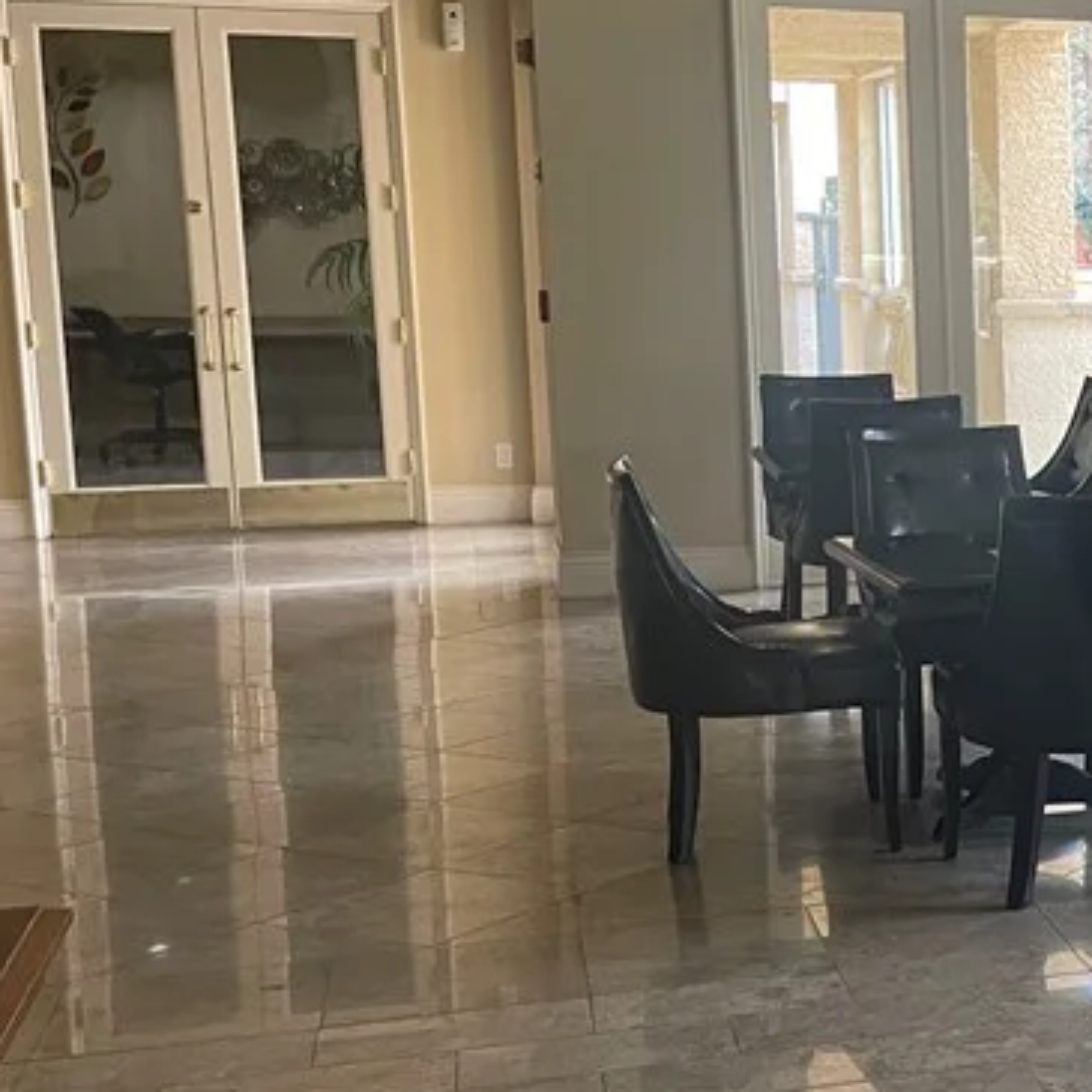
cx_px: 1448
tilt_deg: -9.4
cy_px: 553
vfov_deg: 27.7
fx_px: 2213
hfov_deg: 24.1
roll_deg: +0.1
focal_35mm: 62
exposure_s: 1/92
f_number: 1.6
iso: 125
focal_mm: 5.1
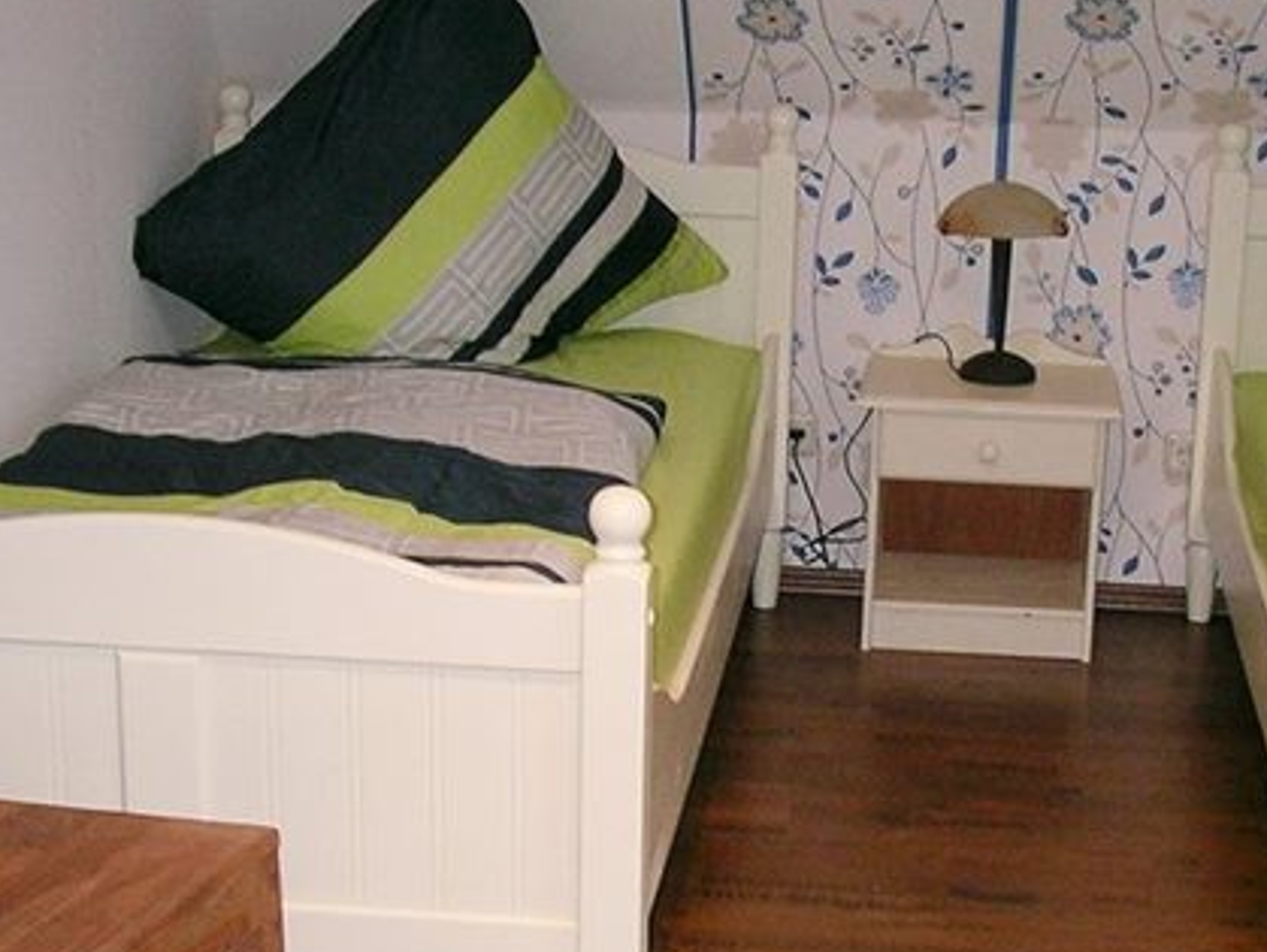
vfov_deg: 19.1
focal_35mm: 77
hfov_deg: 25.1
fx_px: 2821
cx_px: 874
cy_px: 653
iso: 105
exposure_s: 1/31.6
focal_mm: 6
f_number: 2.9
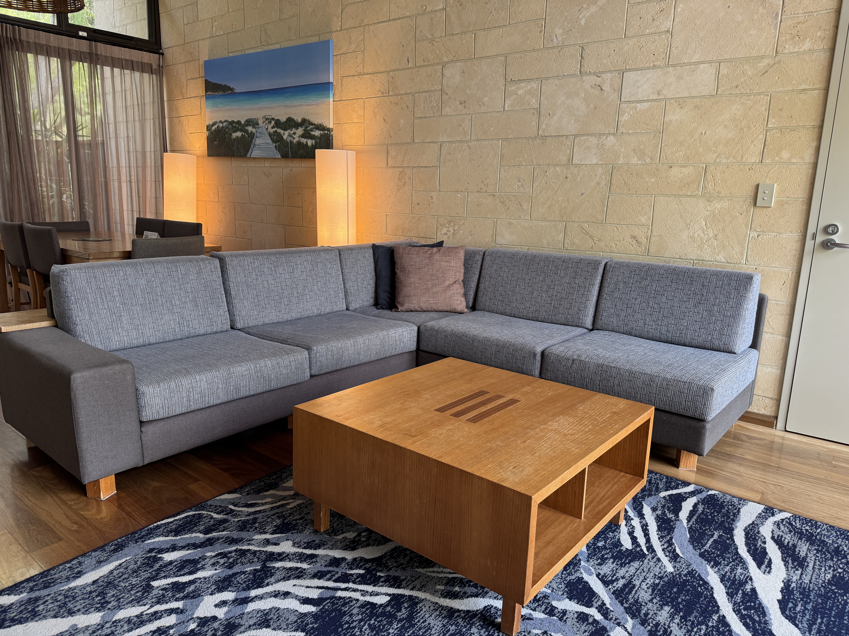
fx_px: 589
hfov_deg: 71.6
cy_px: 318
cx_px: 424
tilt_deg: -12.6
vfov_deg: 56.8
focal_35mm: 24
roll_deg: -1.4
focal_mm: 6.76
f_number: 1.78
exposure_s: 1/107
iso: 200
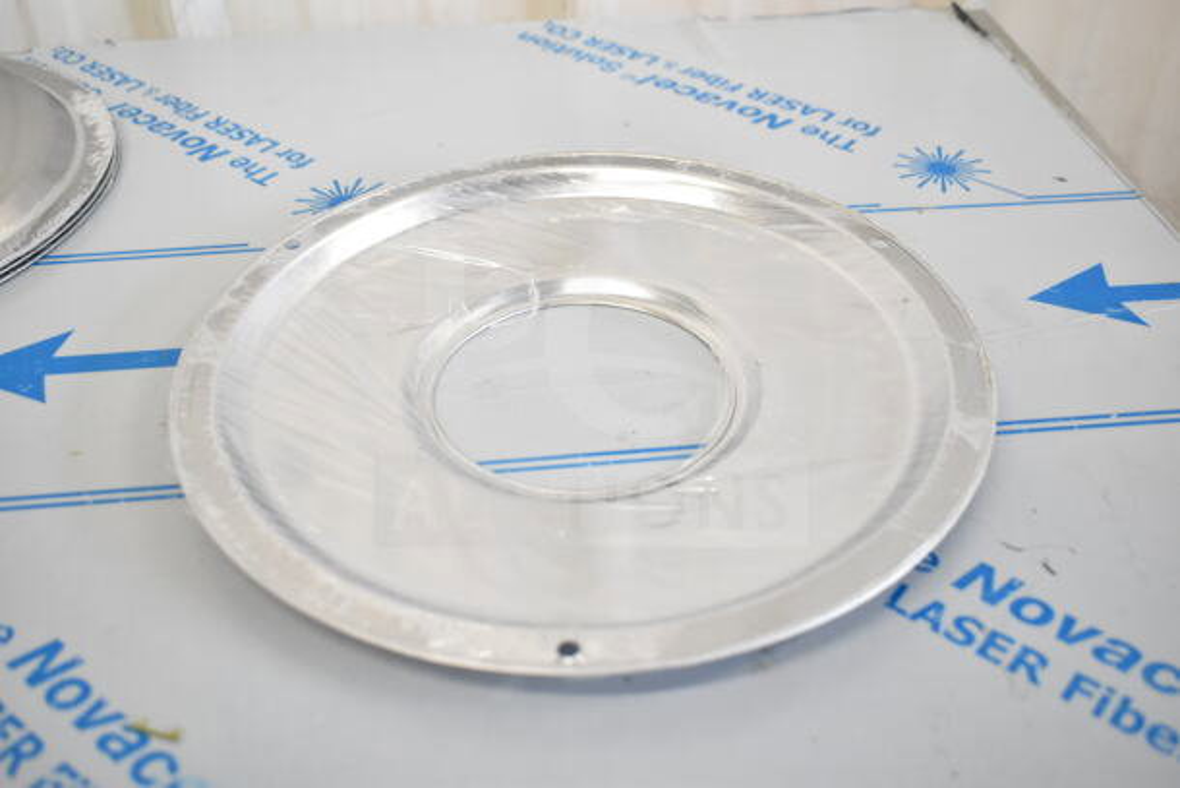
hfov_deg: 51.3
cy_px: 394
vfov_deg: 35.5
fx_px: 1229
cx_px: 590
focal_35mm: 38
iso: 1600
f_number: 4.5
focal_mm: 25
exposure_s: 1/80
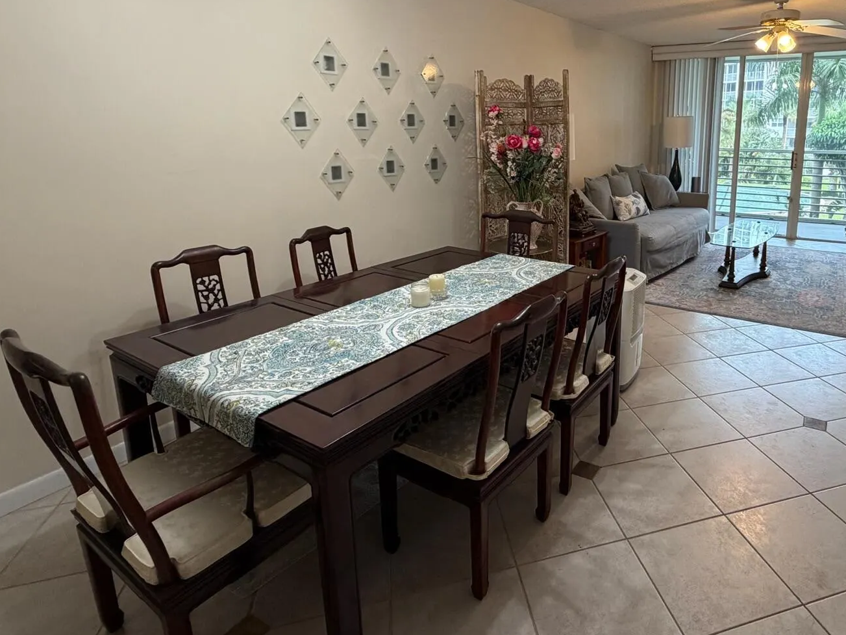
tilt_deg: -10.5
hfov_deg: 74.3
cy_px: 231
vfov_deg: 60.1
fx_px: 538
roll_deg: +0.1
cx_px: 557
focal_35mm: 22
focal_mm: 2.22
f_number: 2.2
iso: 250
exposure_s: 1/120
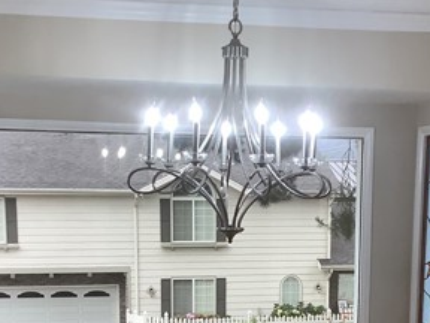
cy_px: 323
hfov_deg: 28.2
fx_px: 857
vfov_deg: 20.6
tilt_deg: -8.8
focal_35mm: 69
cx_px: 233
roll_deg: -0.2
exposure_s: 1/60
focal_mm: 3.3
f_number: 2.4
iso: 50
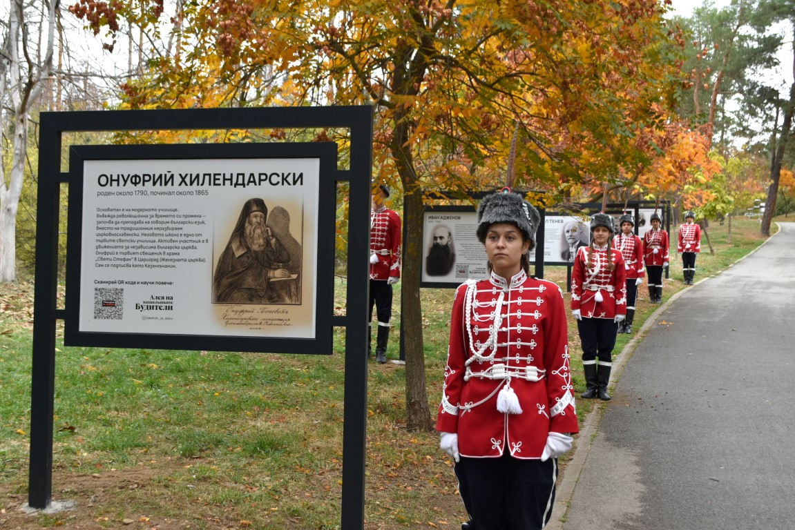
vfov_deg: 28.1
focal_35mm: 48
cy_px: 265
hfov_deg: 41.1
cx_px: 398
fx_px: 1060
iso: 400
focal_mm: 32
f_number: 6.3
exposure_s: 1/160
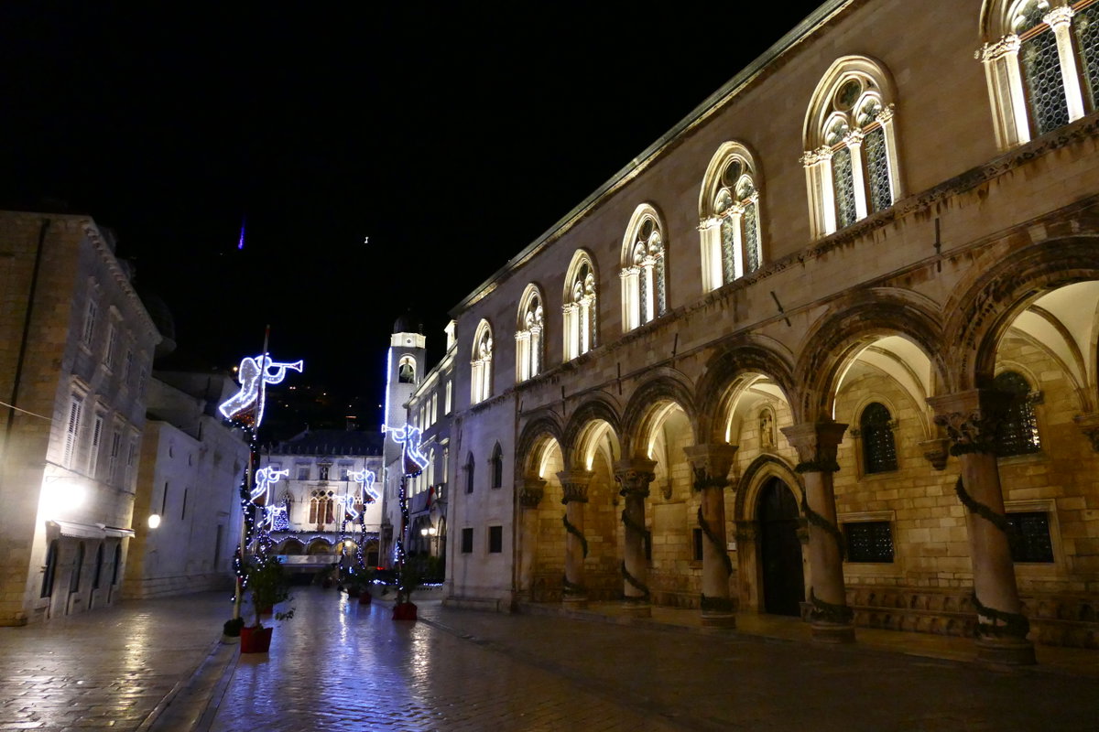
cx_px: 550
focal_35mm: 25
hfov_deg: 71.5
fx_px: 763
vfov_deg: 51.3
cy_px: 366
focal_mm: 9.12
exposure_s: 1/60
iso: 3200
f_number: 2.8
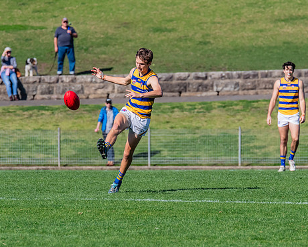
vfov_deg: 2.4
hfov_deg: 3.0
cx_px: 154
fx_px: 5827
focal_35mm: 639
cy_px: 105
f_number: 10
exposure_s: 1/1600
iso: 800
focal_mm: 420
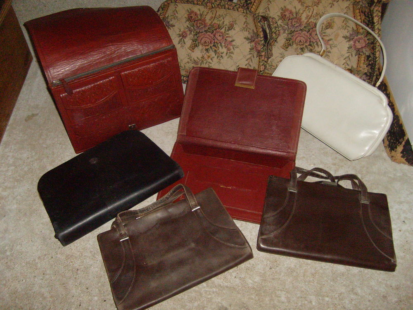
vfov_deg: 40.7
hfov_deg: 52.6
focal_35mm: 35
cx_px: 206
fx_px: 418
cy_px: 155
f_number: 2.8
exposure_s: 1/45
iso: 400
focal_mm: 5.8
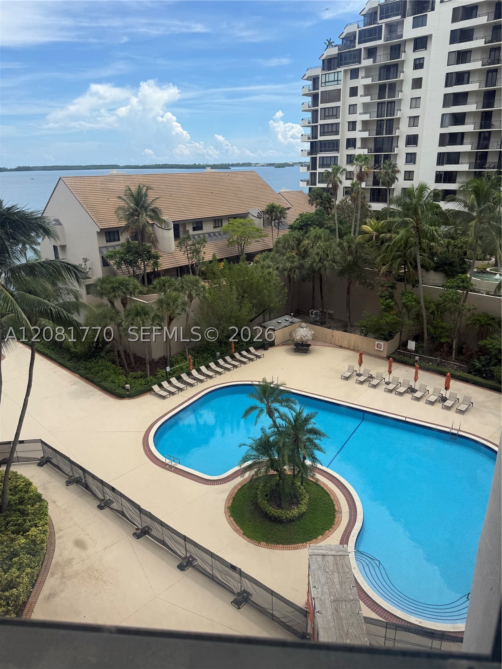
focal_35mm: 24
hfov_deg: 56.8
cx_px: 251
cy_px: 334
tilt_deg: -19.4
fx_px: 464
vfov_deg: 71.6
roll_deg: +0.9
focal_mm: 6.76
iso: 80
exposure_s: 1/1855
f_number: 1.78
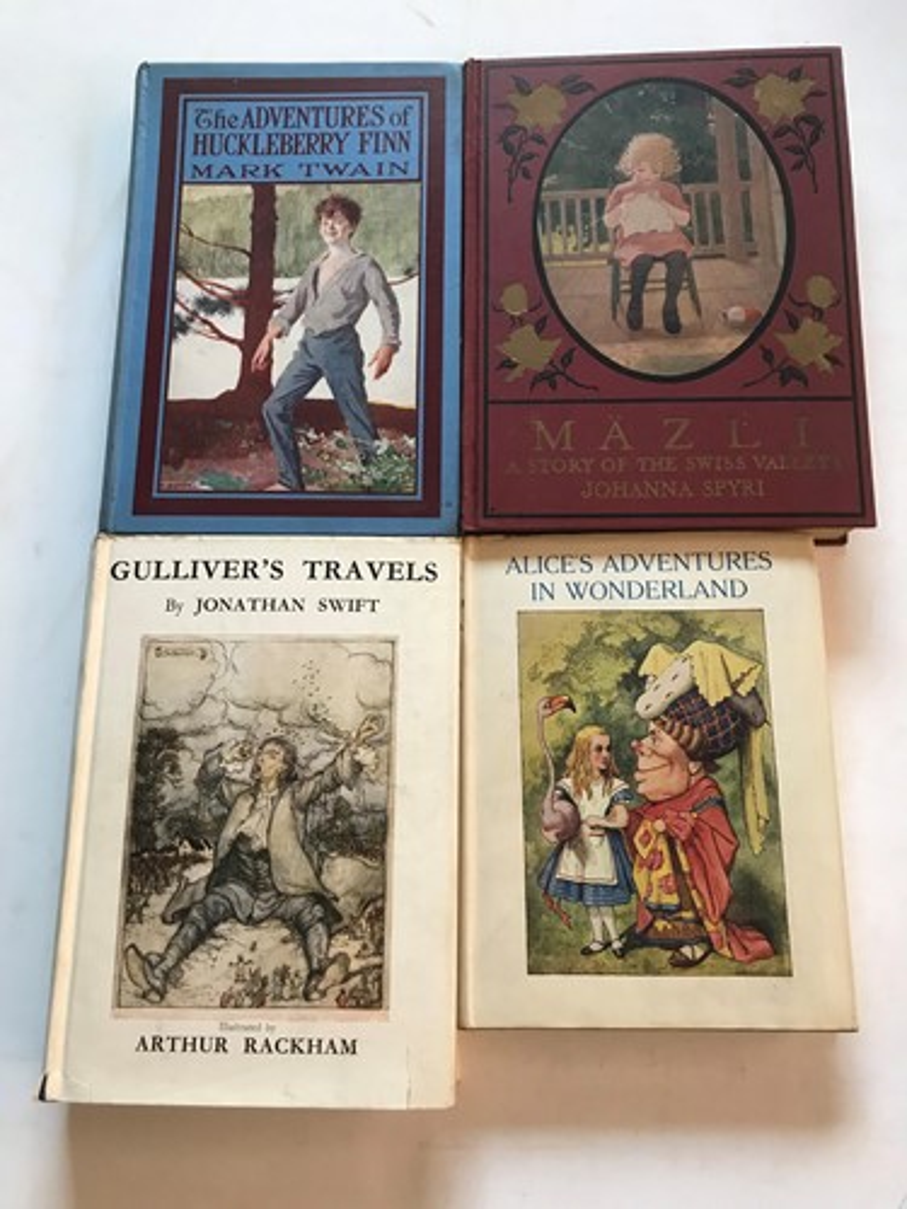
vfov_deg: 63.4
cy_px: 604
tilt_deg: -73.0
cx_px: 454
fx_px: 978
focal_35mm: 28
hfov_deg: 49.7
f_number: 1.8
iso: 40
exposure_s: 1/20
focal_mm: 3.99
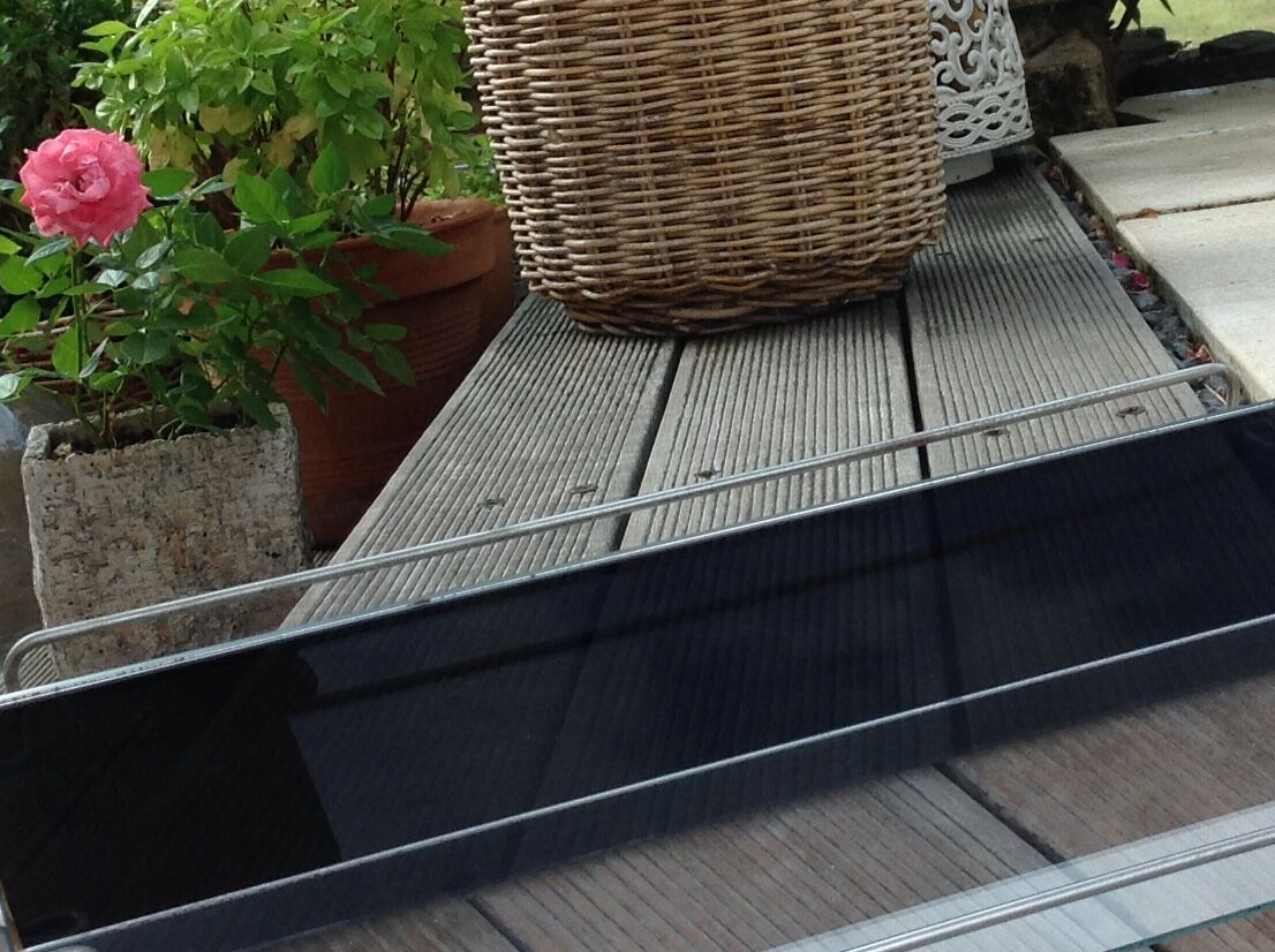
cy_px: 259
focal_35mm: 82
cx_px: 831
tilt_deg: -38.8
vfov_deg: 17.9
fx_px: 3016
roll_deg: -5.2
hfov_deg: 23.8
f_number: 2.4
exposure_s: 1/206
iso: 50
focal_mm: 4.28
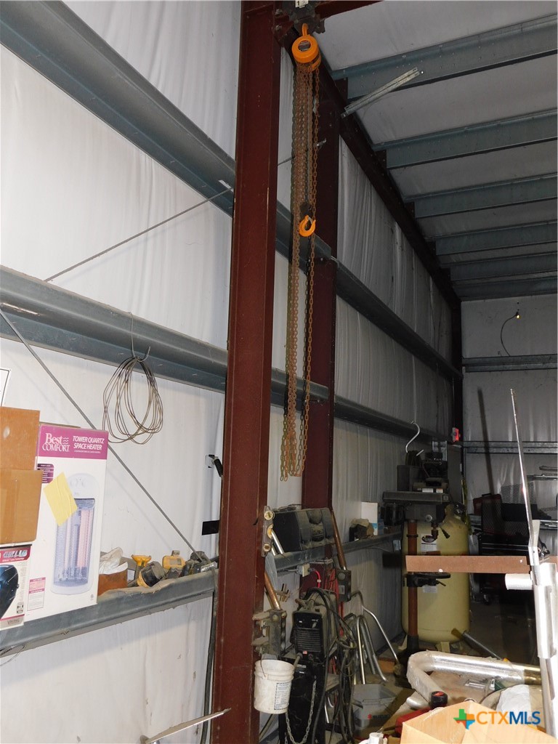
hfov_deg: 46.8
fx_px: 645
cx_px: 279
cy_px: 372
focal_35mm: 30
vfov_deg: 60.0
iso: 250
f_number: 3.2
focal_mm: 5.3
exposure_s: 1/30
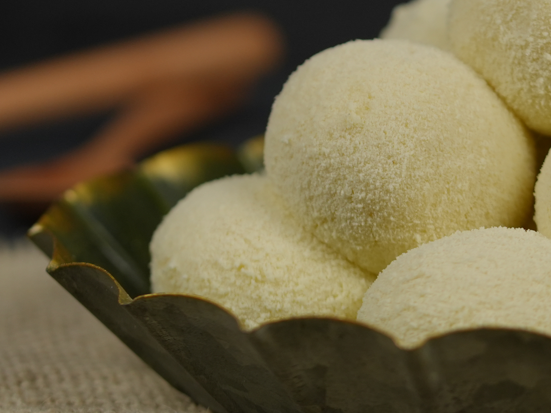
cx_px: 366
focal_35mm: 256
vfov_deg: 5.8
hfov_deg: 7.7
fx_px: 4074
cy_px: 53
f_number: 4
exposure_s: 1/160
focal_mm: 85
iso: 400
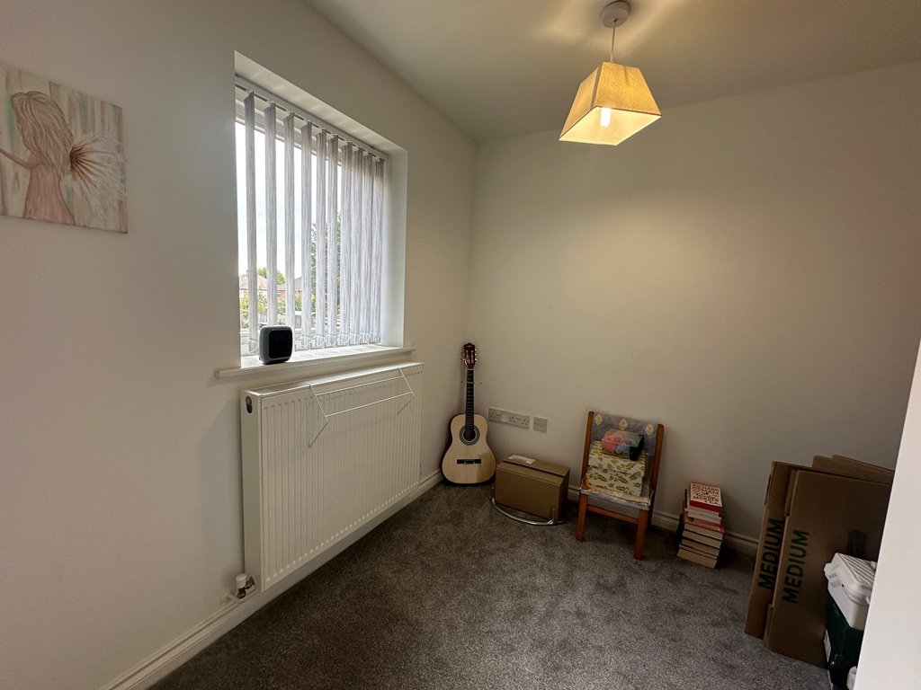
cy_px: 345
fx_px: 372
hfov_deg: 102.1
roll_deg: -2.1
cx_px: 460
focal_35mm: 14
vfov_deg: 85.7
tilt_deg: -6.7
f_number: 2.2
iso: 50
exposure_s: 1/100
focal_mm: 2.22
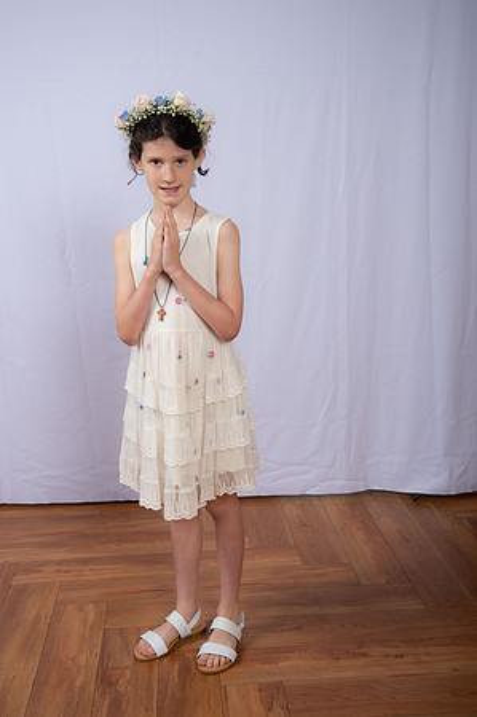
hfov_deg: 29.8
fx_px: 896
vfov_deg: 43.6
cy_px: 358
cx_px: 238
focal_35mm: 45
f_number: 8
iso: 250
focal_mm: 45
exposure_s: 1/160
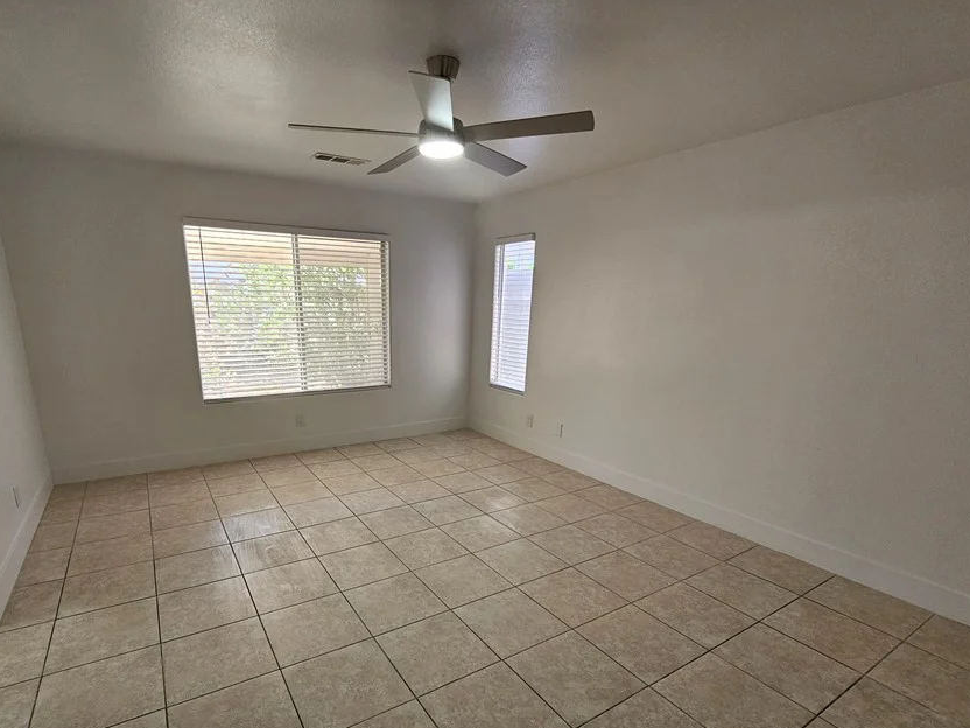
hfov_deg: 94.3
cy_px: 438
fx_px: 448
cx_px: 444
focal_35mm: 16
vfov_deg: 77.2
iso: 100
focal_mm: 2.2
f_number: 2.2
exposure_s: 1/120
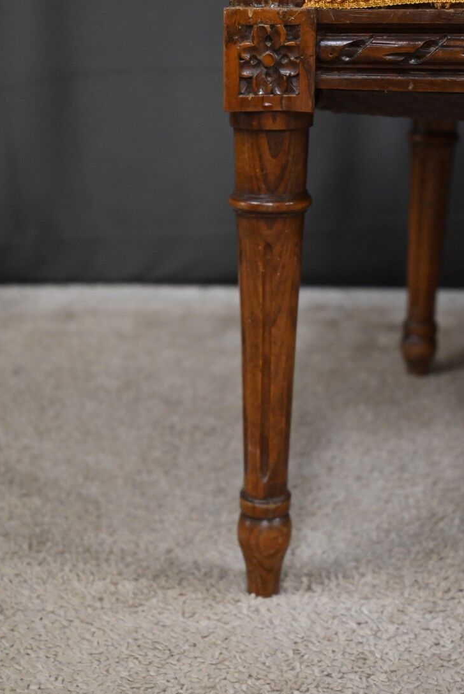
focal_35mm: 55
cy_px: 315
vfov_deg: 36.2
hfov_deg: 24.6
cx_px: 250
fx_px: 1062
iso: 5000
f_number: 6.3
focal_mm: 50
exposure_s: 1/125
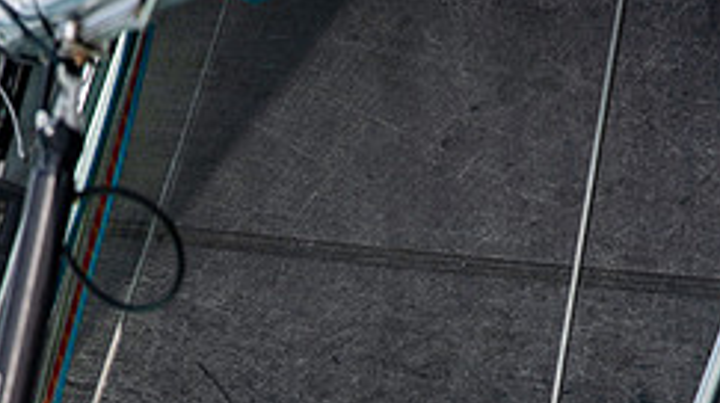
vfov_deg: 5.2
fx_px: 4443
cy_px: 587
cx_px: 378
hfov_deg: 9.3
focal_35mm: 233
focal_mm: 120
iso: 250
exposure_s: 1/1000
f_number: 5
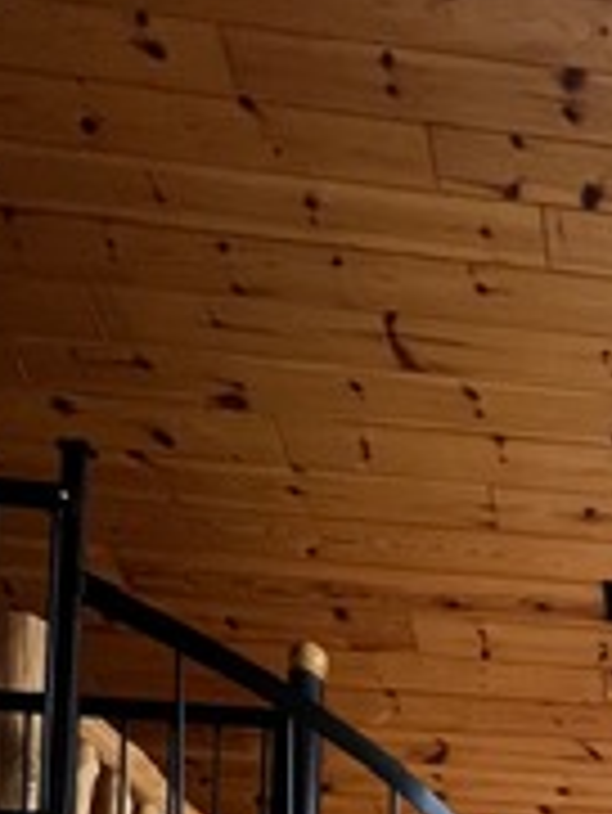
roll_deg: +0.6
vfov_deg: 25.7
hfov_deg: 24.1
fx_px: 1083
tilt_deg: +3.2
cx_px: 940
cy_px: 1313
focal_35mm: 46
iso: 200
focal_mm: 1.57
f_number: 1.8
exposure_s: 1/99
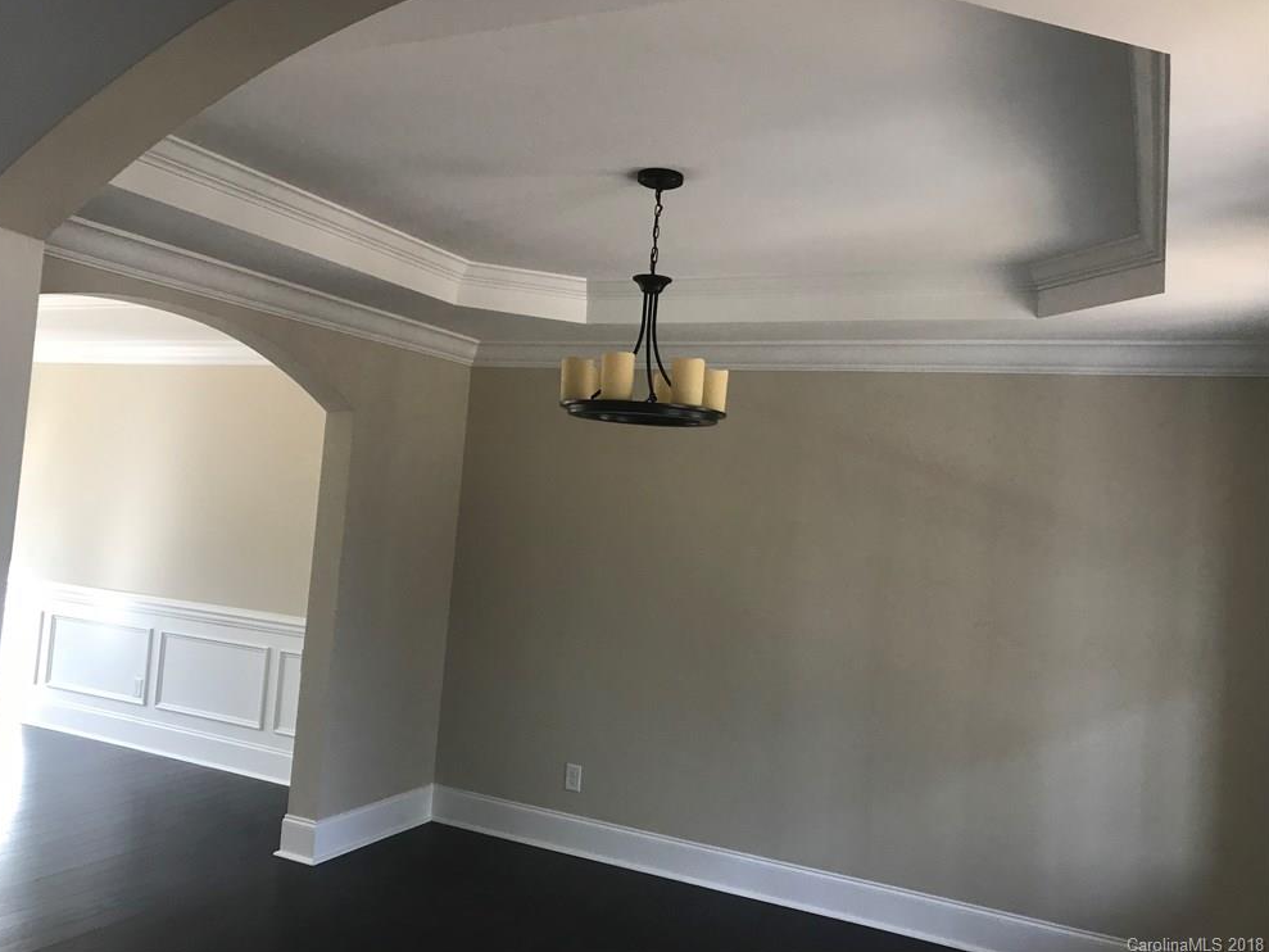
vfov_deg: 48.2
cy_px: 464
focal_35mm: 29
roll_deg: -4.7
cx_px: 617
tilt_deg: +2.0
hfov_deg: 61.6
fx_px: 1063
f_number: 1.8
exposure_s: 1/40
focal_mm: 3.99
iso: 25
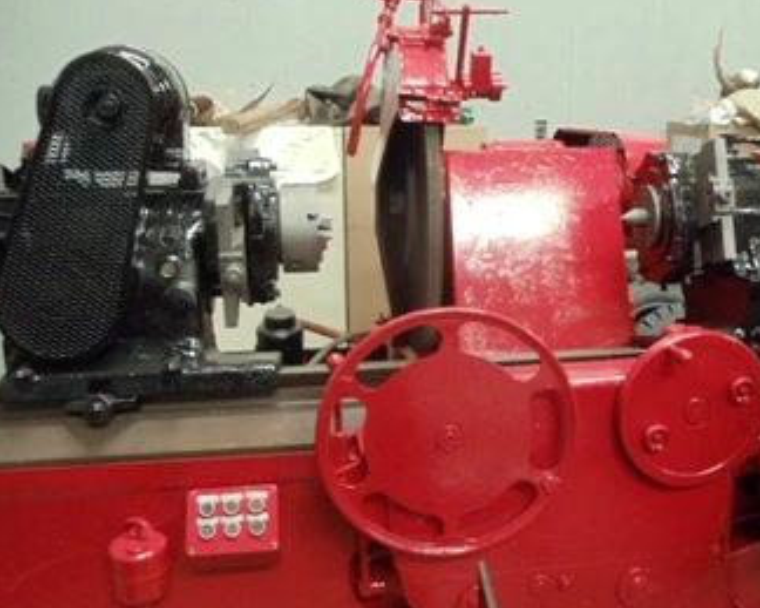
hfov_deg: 35.3
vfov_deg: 28.6
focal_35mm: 53
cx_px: 427
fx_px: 1192
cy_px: 303
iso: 400
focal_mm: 6
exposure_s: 1/6
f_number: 3.5
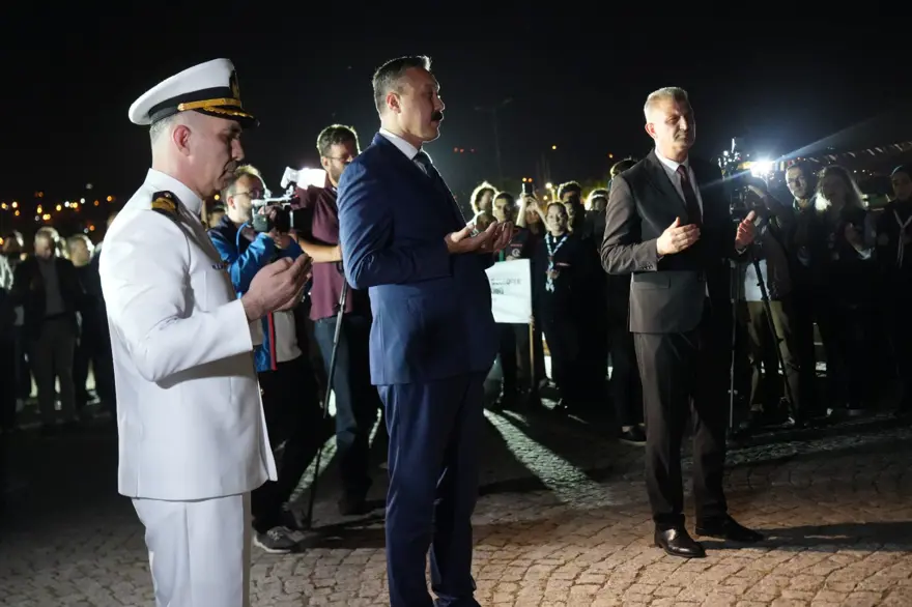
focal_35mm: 46
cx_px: 456
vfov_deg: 29.2
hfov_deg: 42.8
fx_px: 1165
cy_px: 304
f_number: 4
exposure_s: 1/50
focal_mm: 46
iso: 12800
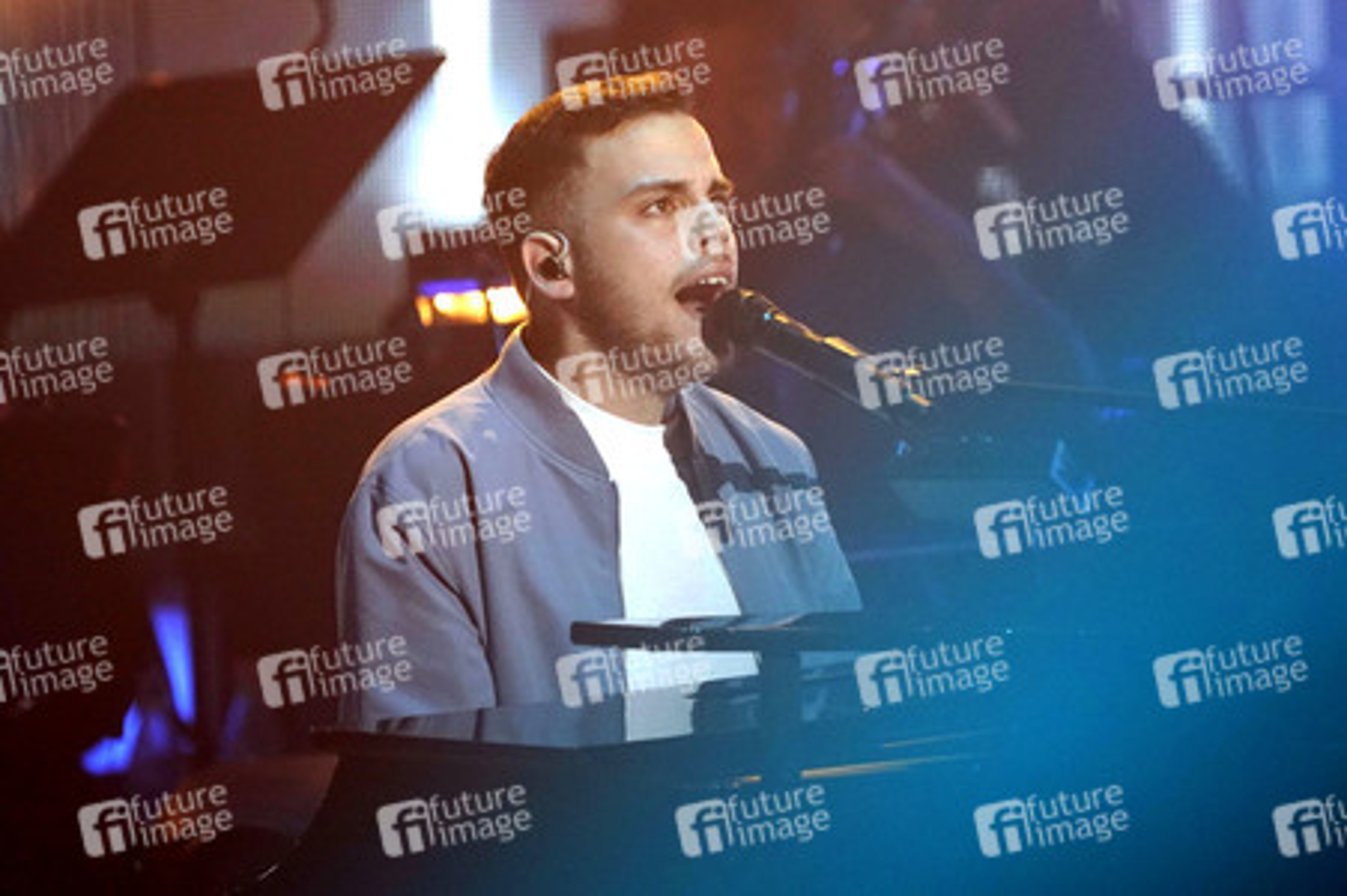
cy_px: 448
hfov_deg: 3.4
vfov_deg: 2.3
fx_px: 22433
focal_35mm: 600
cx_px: 674
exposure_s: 1/160
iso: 5000
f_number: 6.3
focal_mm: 600
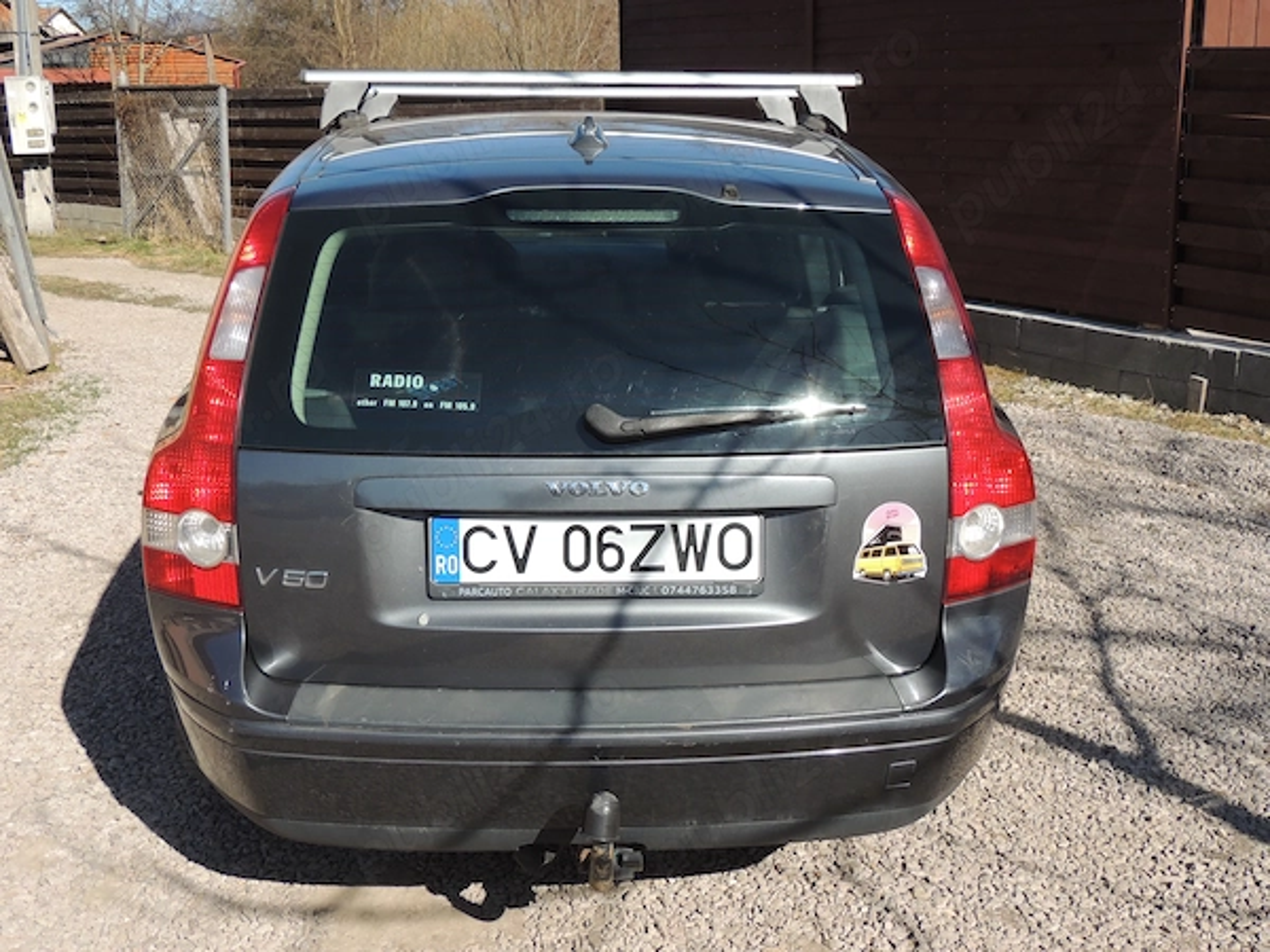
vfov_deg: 36.0
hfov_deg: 46.8
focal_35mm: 40
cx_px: 635
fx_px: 1468
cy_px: 476
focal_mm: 7.1
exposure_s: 1/800
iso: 100
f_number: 3.3
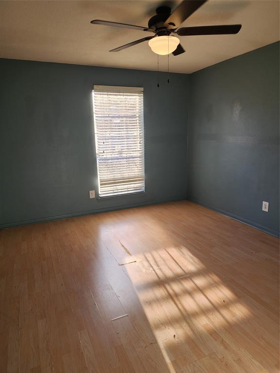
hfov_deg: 58.9
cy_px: 186
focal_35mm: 23
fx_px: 248
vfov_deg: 73.9
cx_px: 140
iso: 40
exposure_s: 1/180
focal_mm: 6.4
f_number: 1.8
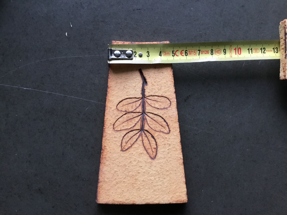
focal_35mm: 31
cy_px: 108
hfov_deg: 58.4
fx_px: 257
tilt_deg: -85.7
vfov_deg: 45.4
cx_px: 144
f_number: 2.4
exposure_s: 1/20
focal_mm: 3.3
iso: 200
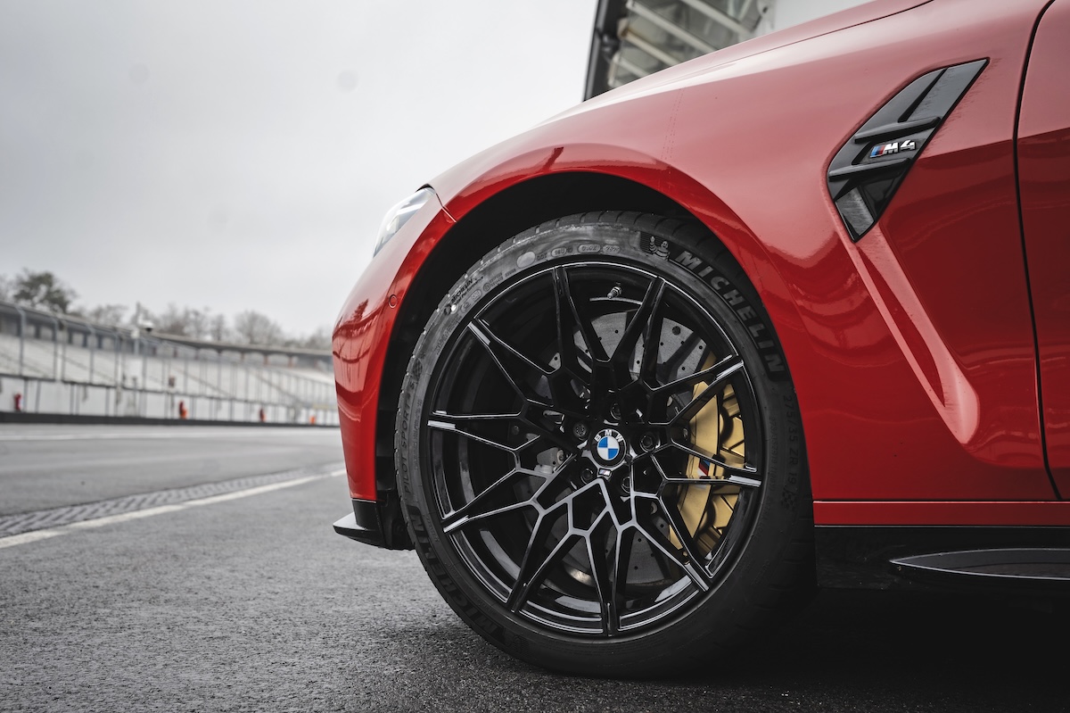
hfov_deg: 39.6
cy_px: 356
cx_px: 535
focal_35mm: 50
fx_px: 1485
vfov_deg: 27.0
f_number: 6.3
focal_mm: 50
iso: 320
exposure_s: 1/30
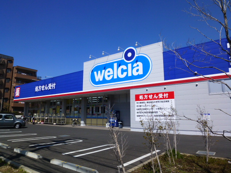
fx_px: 160
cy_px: 86
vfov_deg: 56.8
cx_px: 116
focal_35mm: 24
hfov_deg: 71.6
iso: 100
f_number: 5.6
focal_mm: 4.3
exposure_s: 1/640
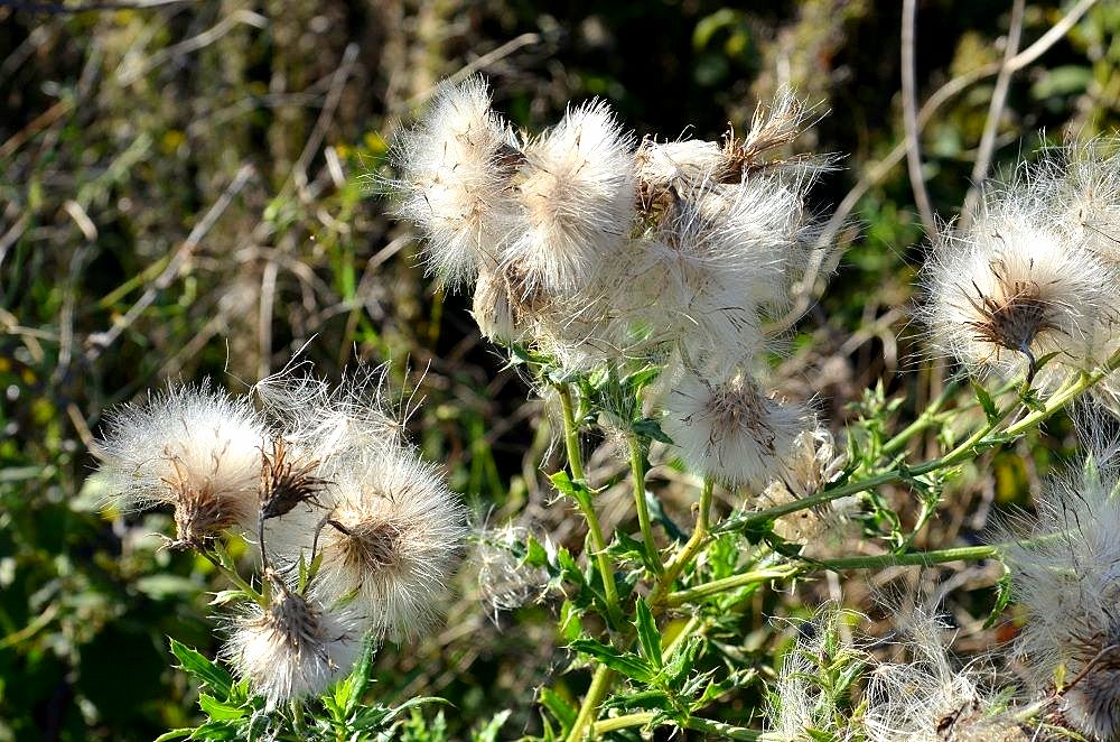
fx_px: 2421
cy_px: 371
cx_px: 560
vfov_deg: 17.4
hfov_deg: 26.0
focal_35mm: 78
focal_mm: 52
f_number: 11
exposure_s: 1/250
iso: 200
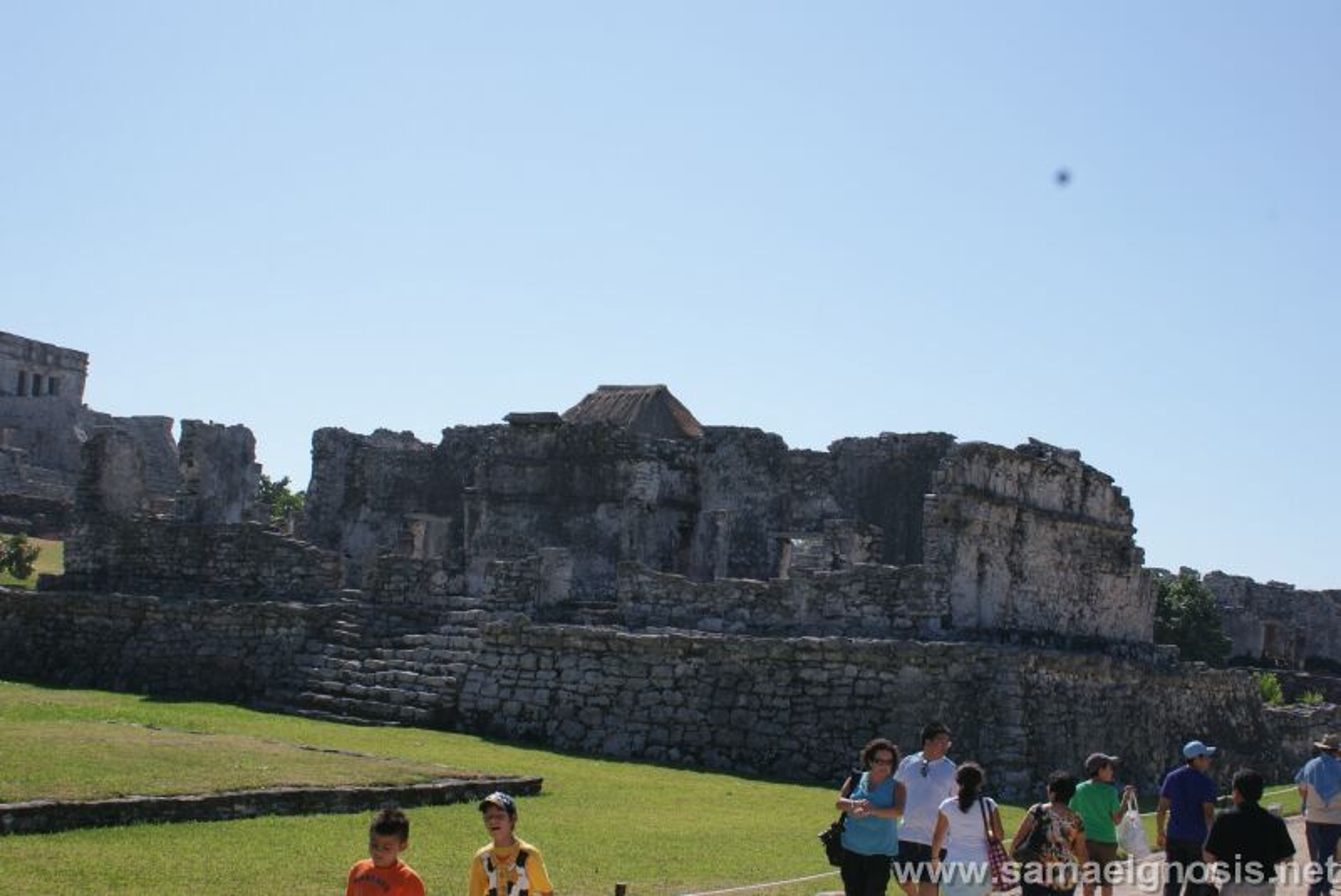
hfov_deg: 37.8
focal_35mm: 52
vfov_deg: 25.8
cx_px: 670
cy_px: 448
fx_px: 1957
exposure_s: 1/125
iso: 100
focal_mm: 35
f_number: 13
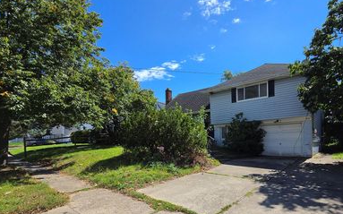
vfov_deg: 63.4
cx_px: 184
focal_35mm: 18
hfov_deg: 91.0
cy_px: 141
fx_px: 168
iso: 100
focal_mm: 2.2
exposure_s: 1/2782
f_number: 2.2
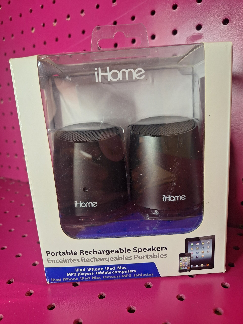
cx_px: 122
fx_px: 215
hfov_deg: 58.9
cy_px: 162
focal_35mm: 23
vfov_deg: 73.9
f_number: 1.8
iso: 200
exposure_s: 1/40
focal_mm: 5.54
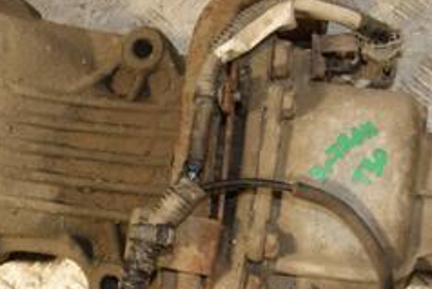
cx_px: 114
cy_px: 180
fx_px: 952
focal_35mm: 79
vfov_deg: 17.2
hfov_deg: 25.3
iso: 800
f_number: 5.6
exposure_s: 1/200
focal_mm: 21
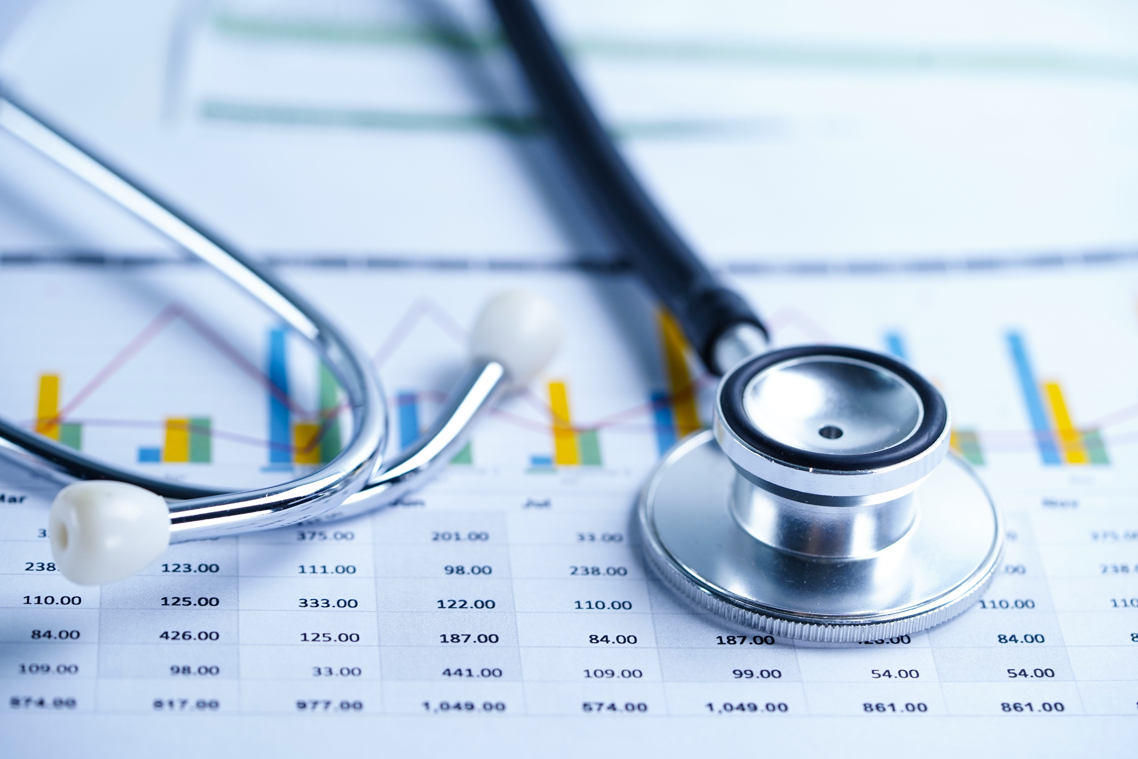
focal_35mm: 90
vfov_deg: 15.2
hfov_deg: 22.6
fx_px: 2845
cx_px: 569
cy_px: 380
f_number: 4.5
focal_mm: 90
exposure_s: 1/100
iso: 500
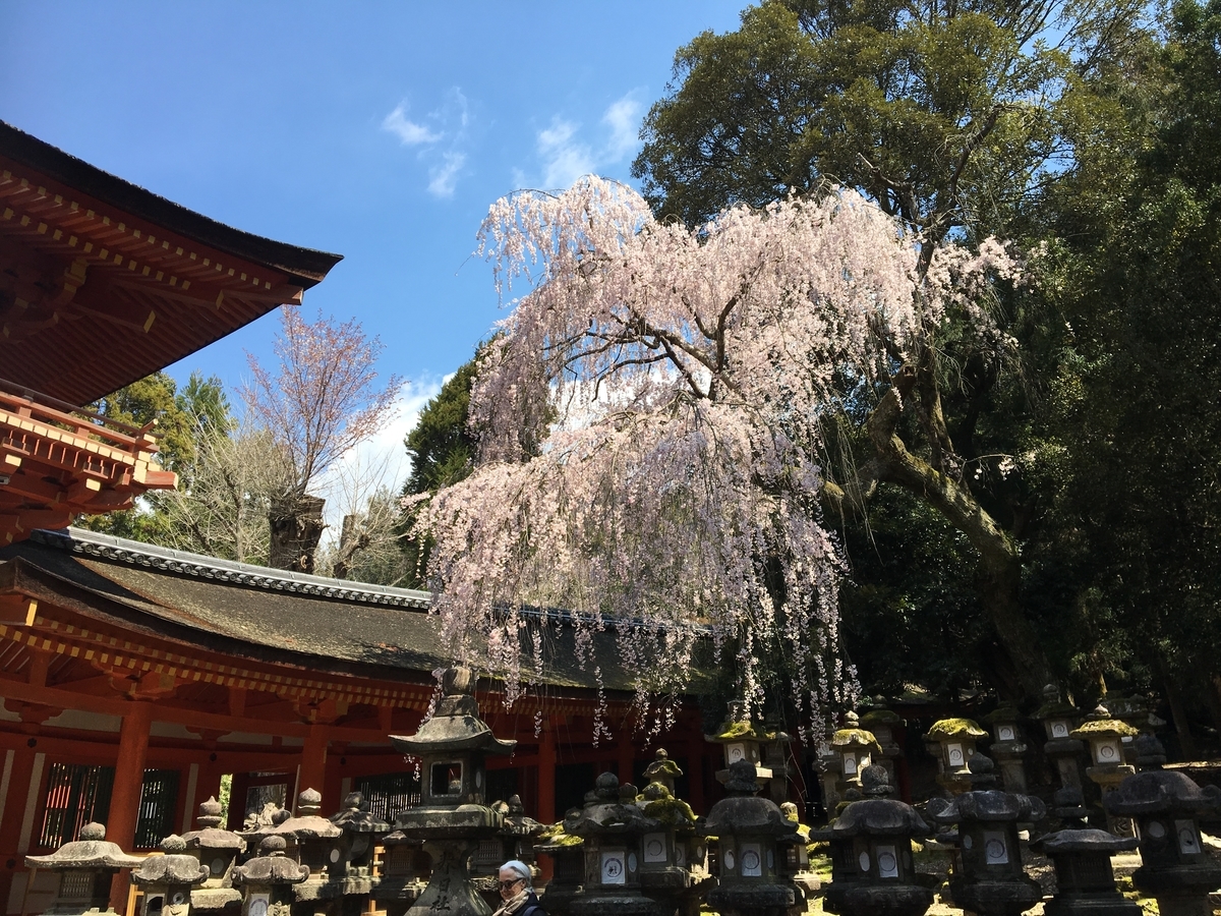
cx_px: 610
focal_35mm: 29
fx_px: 1023
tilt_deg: +20.7
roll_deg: +1.1
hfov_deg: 61.7
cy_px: 458
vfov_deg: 48.2
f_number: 2.2
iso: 25
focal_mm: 4.15
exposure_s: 1/1083
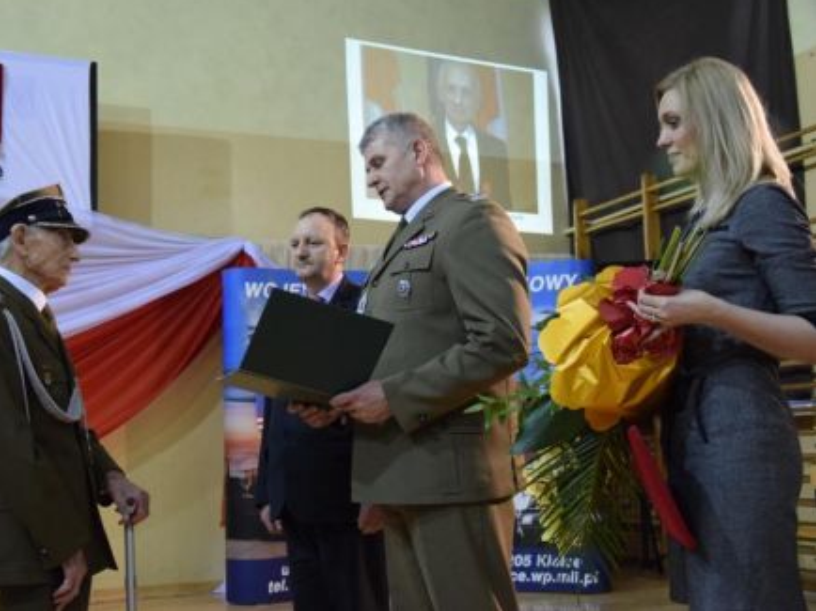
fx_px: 979
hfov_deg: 45.1
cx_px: 348
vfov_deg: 34.7
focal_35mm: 42
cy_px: 302
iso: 2500
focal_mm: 25
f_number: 4
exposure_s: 1/60
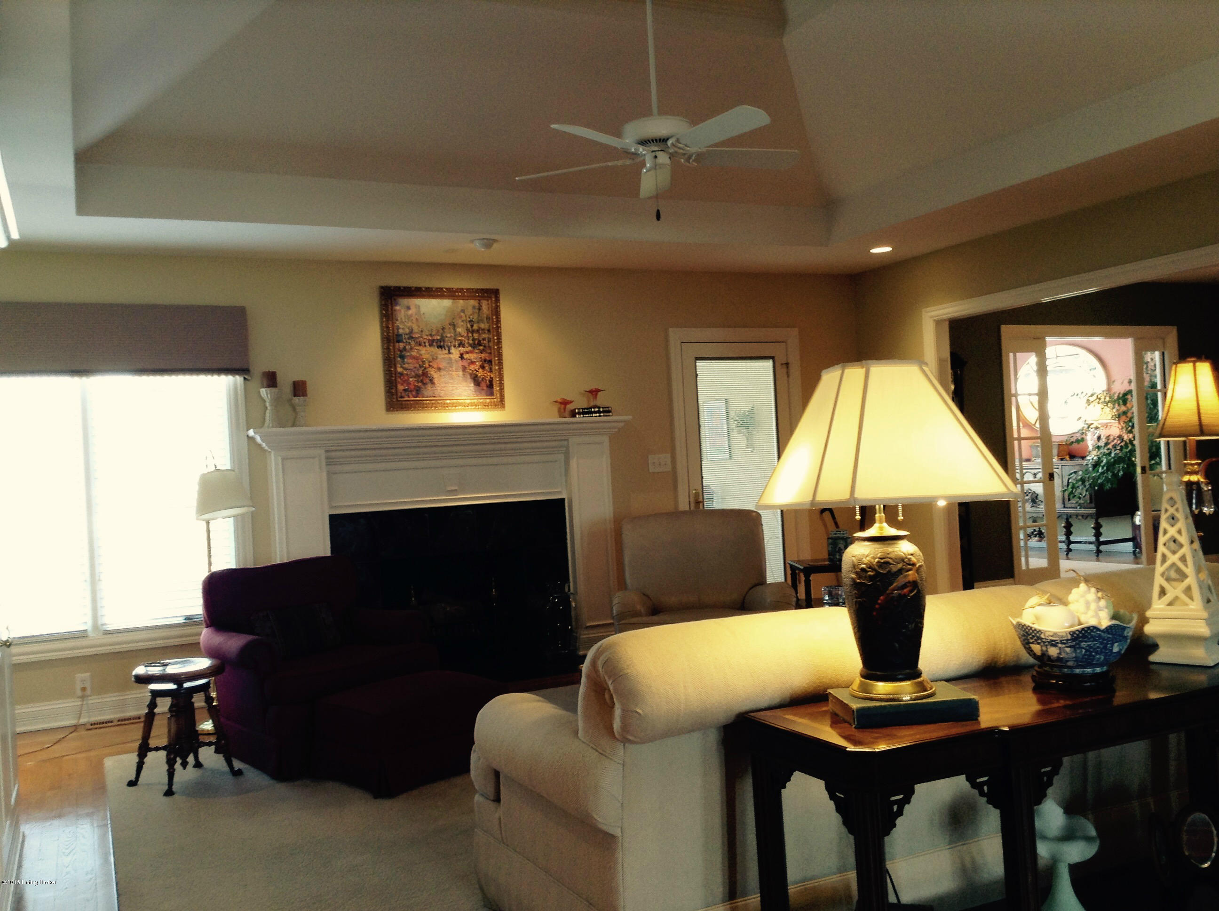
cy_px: 456
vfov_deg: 42.8
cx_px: 610
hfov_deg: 55.4
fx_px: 1160
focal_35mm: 33
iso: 32
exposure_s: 1/24
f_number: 2.4
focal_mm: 3.3
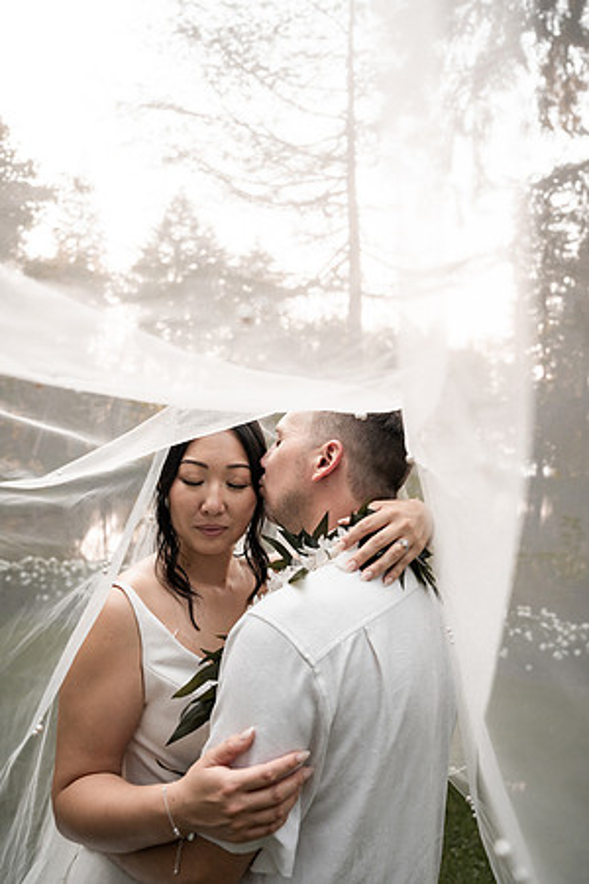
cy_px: 442
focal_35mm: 24
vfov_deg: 73.7
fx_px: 589
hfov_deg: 53.1
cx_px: 294
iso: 200
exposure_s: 1/500
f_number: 3.5
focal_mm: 24
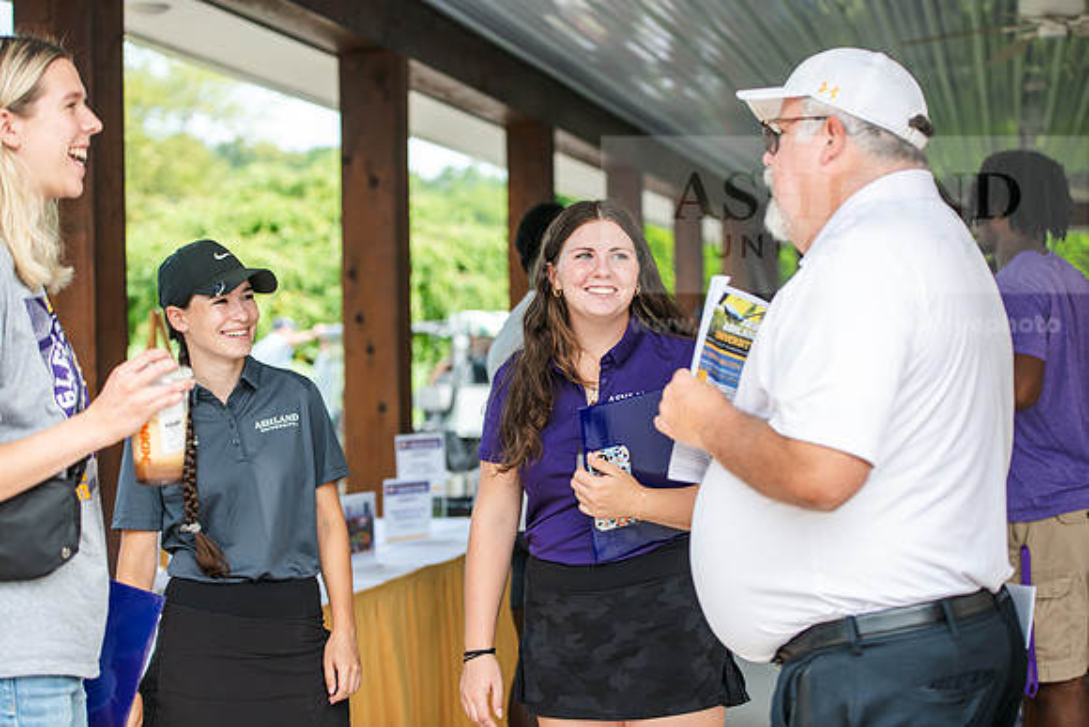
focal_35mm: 70
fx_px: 2118
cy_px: 364
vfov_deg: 19.5
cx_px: 544
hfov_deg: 28.8
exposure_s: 1/250
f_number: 3.2
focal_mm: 70
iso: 125
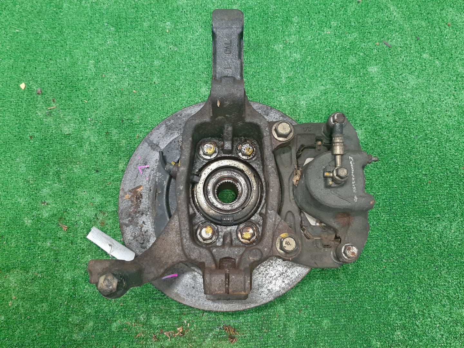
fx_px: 349
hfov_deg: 67.3
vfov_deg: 53.1
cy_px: 174
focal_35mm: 26
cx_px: 232
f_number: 1.7
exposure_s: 1/50
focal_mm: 3.93
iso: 244
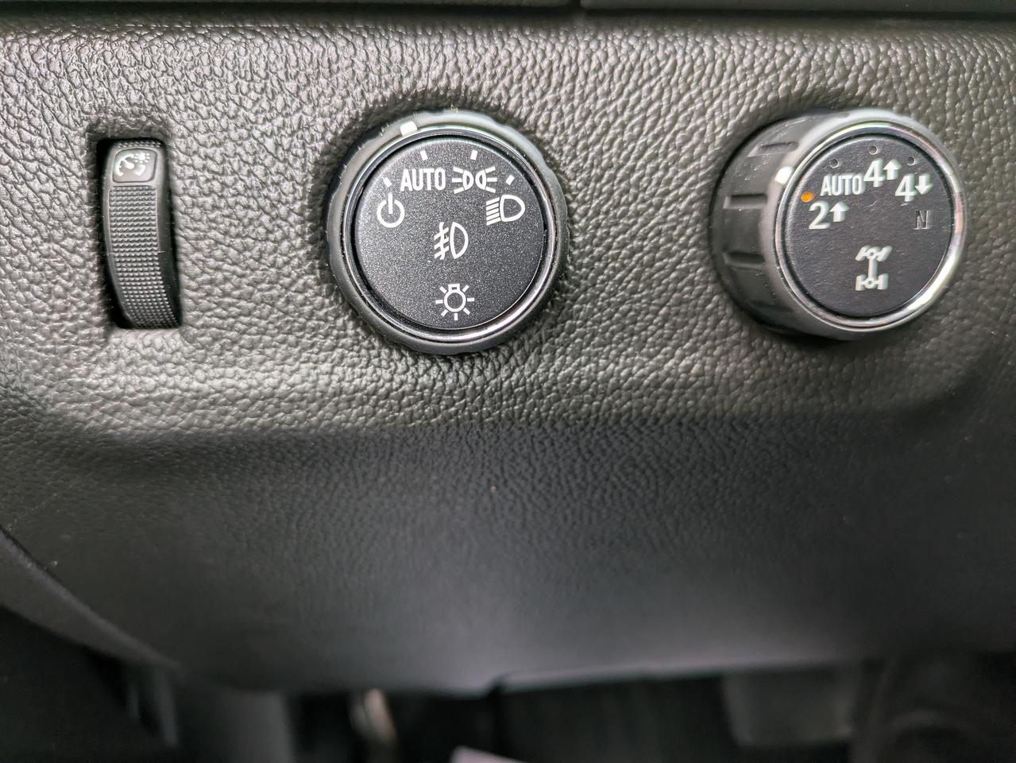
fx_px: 734
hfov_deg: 69.4
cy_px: 382
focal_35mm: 25
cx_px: 508
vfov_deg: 54.9
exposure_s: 1/40
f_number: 1.89
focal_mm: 5.43
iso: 160
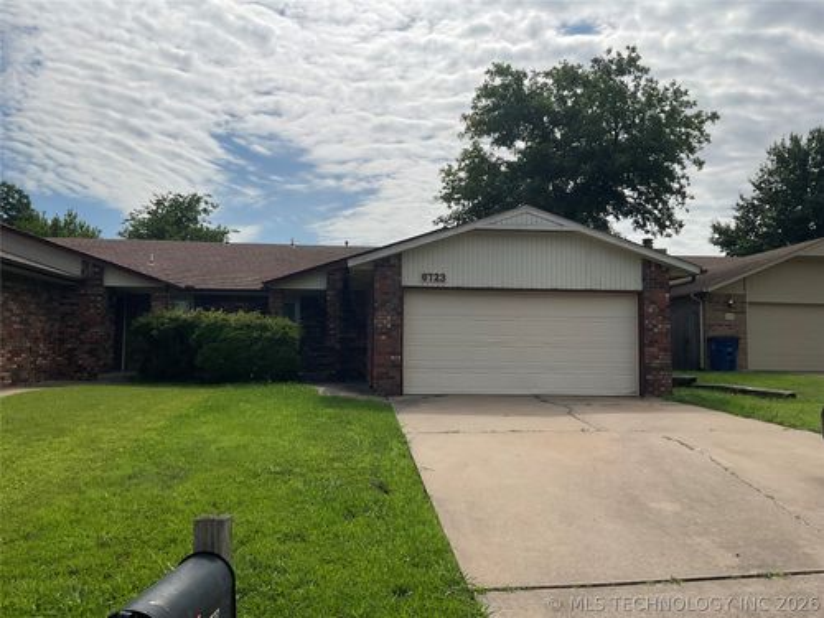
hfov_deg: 61.7
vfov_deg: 48.2
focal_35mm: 29
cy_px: 309
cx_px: 412
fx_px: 690
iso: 16
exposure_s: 1/5263
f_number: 1.8
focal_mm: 3
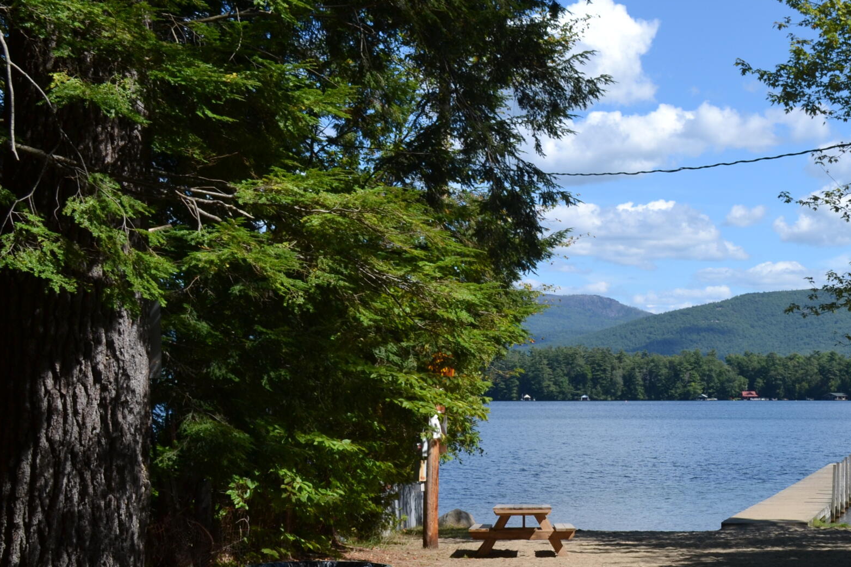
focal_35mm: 69
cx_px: 768
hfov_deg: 28.1
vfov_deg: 19.7
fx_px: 1631
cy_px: 371
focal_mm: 24
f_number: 8
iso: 100
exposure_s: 1/250
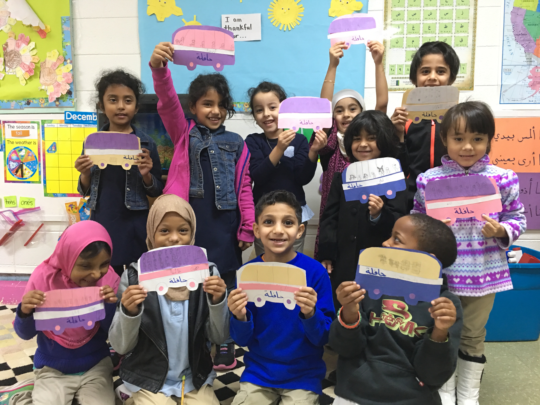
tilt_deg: -5.4
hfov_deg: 61.7
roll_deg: -0.1
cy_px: 202
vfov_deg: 48.2
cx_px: 270
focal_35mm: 29
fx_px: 452
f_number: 2.2
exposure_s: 1/15
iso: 80
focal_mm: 4.15
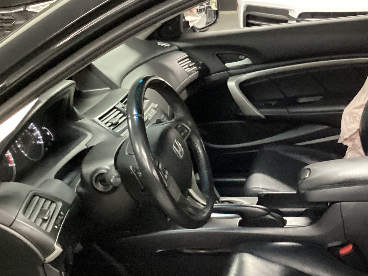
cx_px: 284
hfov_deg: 32.5
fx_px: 616
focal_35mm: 58
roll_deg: +1.8
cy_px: 195
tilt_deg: -27.1
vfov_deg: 25.0
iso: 640
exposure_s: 1/20
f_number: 2.4
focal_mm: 3.3
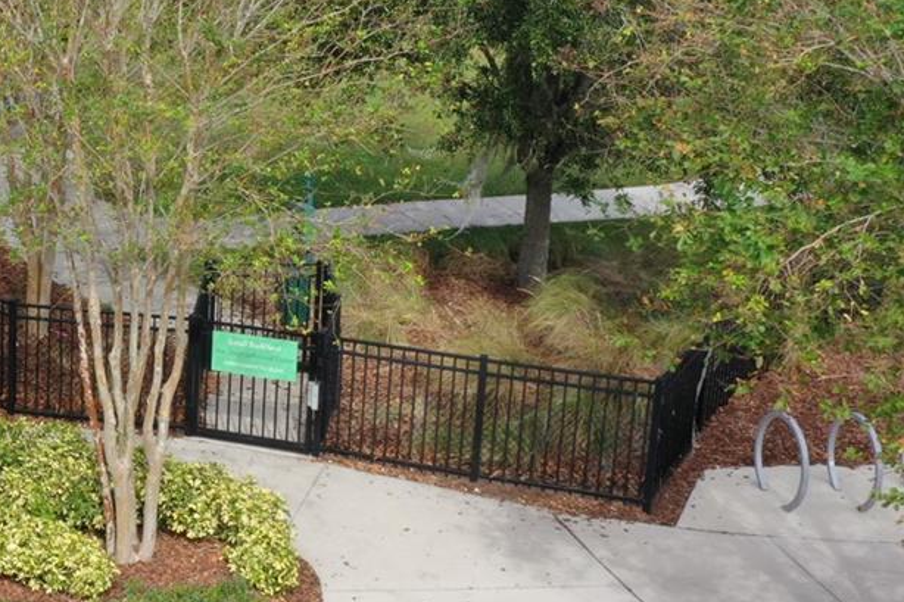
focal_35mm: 73
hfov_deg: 25.5
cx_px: -107
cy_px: 212
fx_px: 1833
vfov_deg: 18.6
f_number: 10
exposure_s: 1/100
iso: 100
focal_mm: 10.26
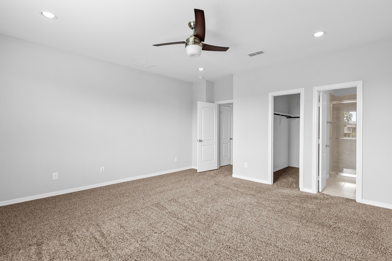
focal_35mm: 17
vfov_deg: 70.4
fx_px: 185
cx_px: 206
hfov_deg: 93.2
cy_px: 130
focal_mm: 16
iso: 3200
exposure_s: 1/40
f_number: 9
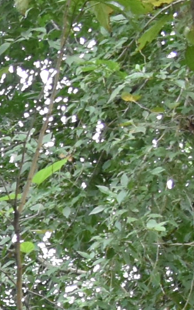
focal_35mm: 254
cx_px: -622
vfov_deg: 7.7
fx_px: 2149
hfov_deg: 4.6
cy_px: 734
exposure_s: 1/250
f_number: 4
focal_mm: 20
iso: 1600
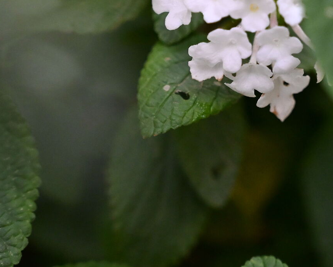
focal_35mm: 184
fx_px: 1814
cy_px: 25
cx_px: 260
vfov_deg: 8.4
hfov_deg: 10.5
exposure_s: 1/2500
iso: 5000
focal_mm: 70
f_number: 4
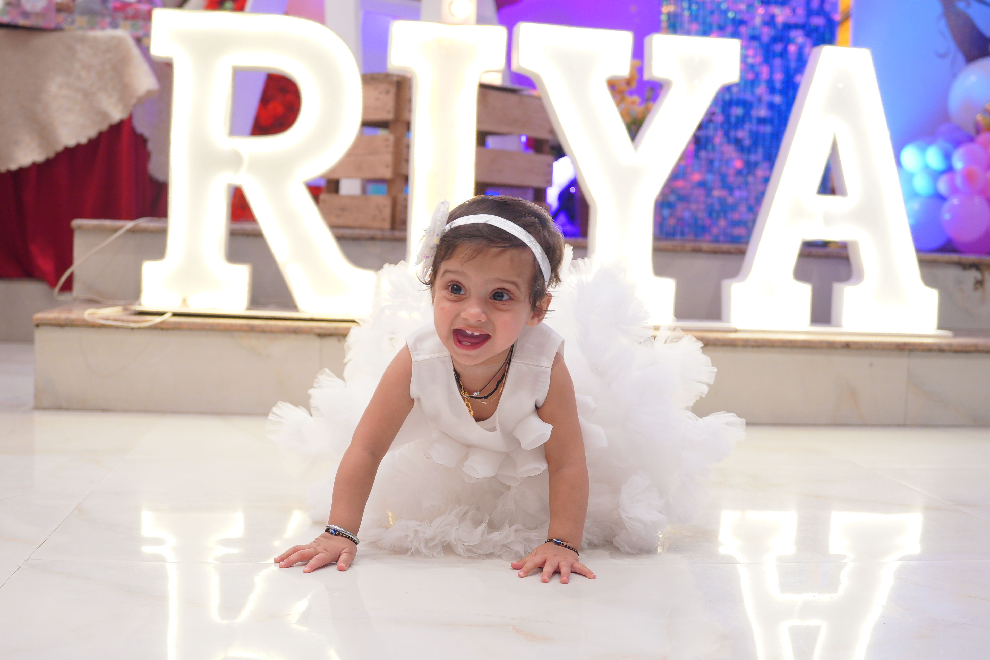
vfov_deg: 31.2
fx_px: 1182
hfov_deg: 45.4
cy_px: 333
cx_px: 498
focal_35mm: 43
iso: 1000
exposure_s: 1/250
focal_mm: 28
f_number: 2.8
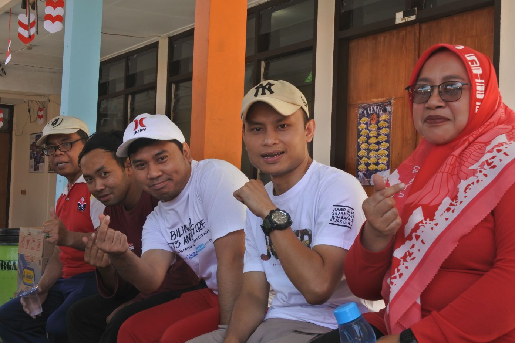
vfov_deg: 22.6
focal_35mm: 60
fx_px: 858
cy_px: 172
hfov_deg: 33.4
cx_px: 258
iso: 400
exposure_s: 1/125
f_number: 7.1
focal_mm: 22.3
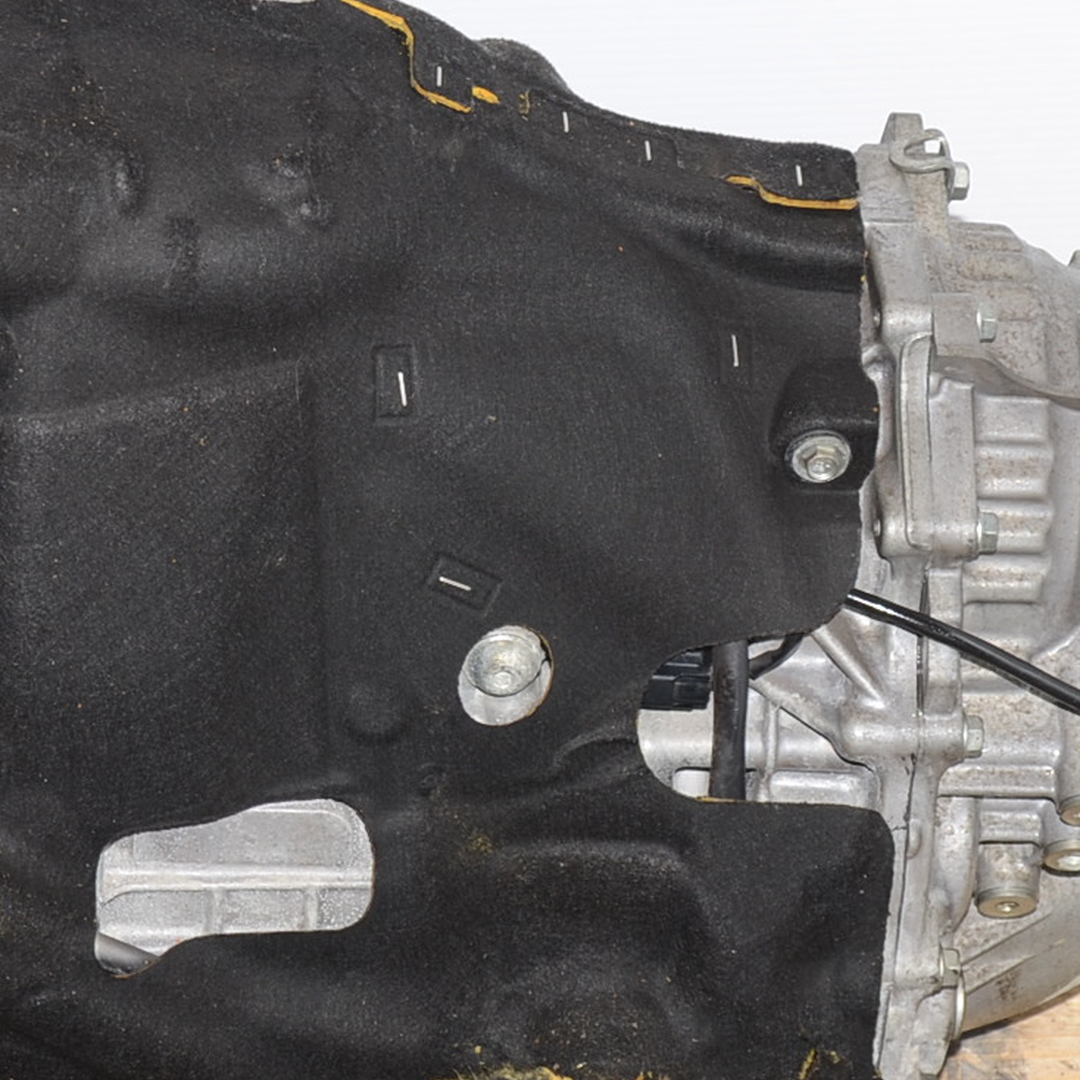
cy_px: 366
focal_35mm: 132
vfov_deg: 13.2
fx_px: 4674
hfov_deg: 13.2
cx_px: 553
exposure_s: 1/100
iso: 100
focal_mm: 31
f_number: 5
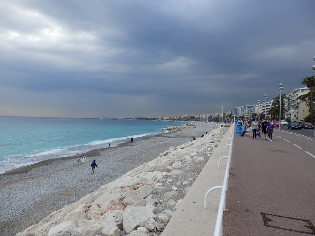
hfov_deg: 69.4
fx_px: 227
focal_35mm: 25
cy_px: 118
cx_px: 158
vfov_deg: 54.9
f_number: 3
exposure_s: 1/640
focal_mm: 4.5
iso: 80
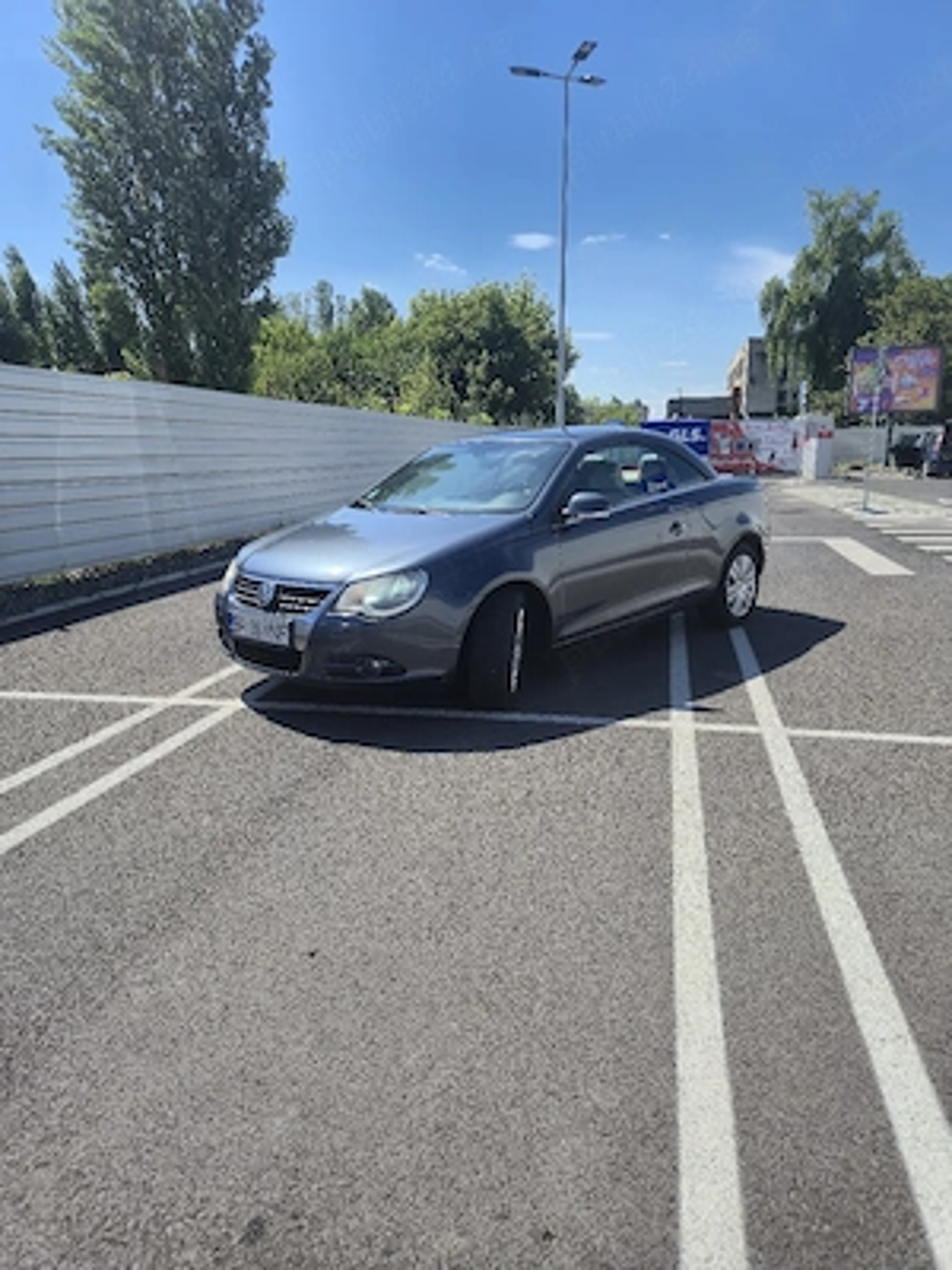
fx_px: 843
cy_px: 635
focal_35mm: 23
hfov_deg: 58.9
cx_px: 476
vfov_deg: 73.9
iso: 25
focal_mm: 5.4
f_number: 1.8
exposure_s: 1/2000
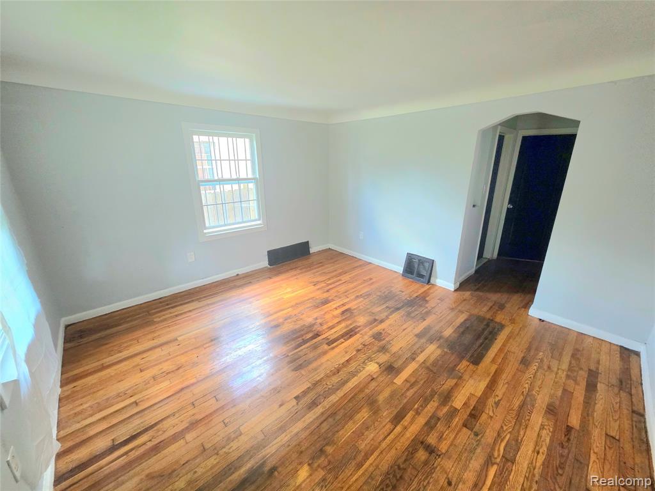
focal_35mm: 13
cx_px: 328
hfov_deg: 106.2
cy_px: 246
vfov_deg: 89.9
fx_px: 246
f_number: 1.9
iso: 320
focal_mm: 2.2
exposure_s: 1/60.2
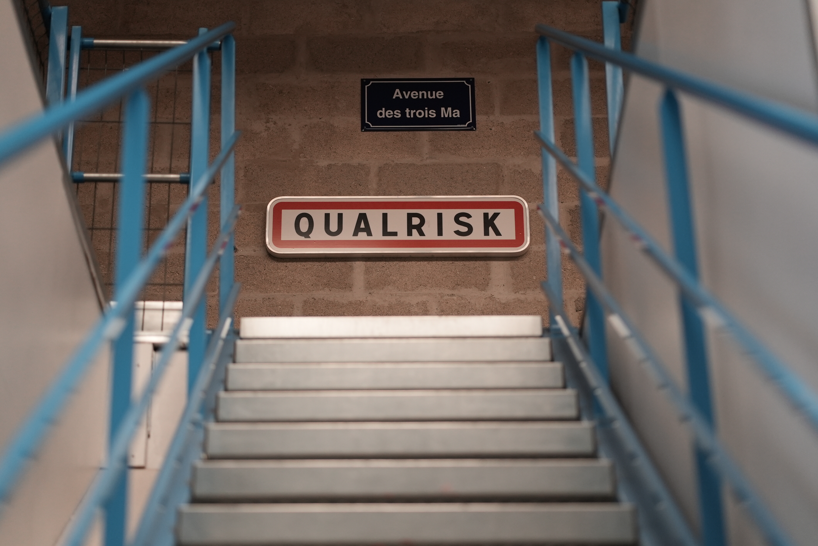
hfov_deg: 23.9
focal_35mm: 85
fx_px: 1932
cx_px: 409
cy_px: 273
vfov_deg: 16.1
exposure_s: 1/125
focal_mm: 85
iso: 2000
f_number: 1.8
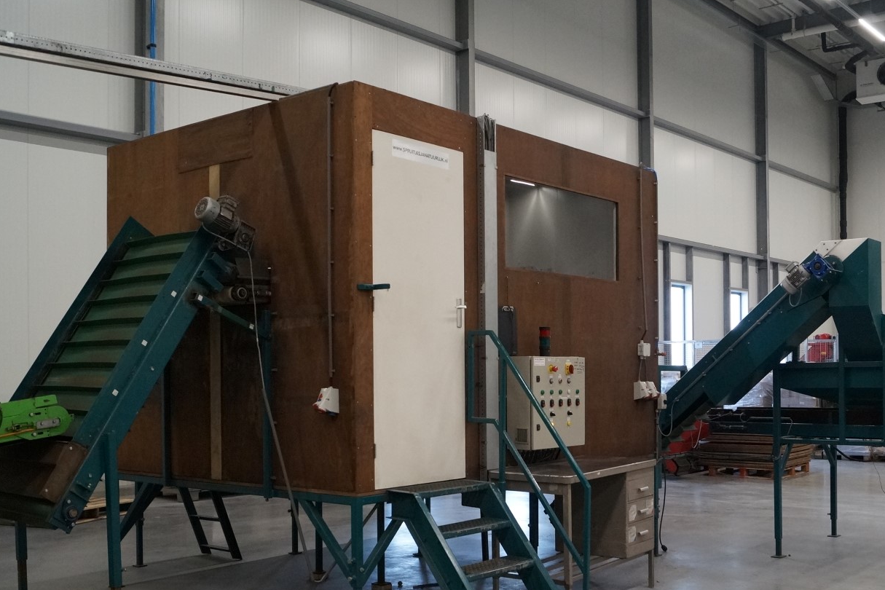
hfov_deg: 48.2
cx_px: 534
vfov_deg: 33.2
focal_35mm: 40
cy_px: 375
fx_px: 983
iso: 1600
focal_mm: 20
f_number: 4
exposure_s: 1/160
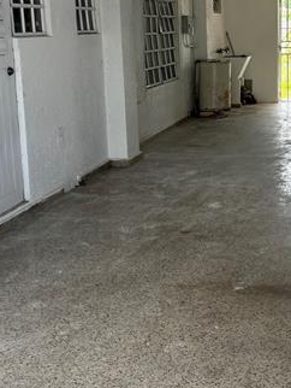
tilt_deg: -9.0
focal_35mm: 62
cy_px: 145
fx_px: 694
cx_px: 216
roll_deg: +1.1
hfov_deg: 23.5
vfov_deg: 31.0
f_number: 1.6
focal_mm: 5.96
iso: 50
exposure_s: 1/216
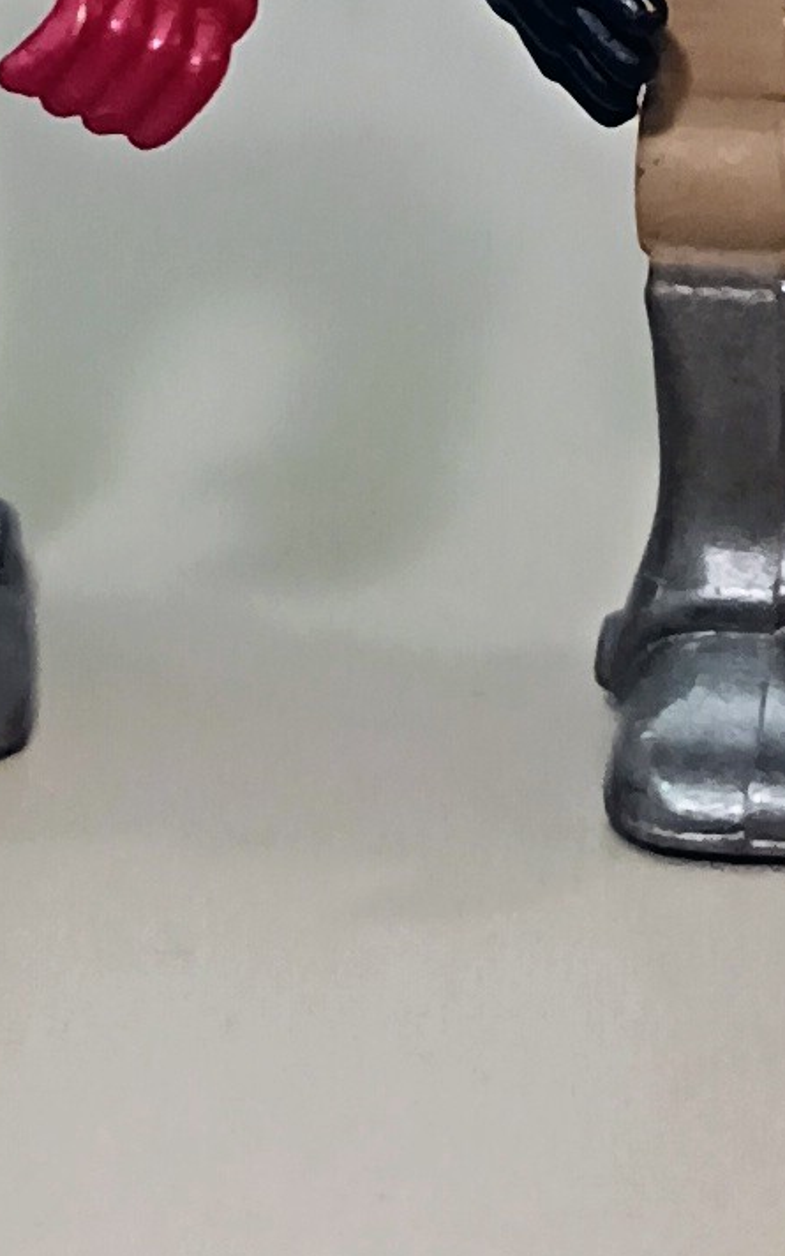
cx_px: 436
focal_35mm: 143
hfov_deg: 9.2
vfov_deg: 14.1
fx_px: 4895
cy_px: -342
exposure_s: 1/33.3
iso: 2000
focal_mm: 5.25
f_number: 1.75
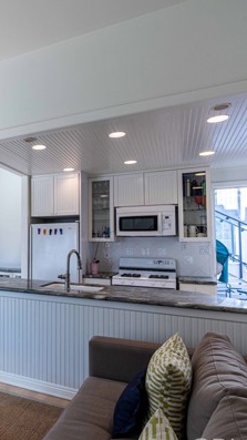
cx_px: -4
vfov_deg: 69.9
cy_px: 228
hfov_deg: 37.8
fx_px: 315
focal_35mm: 27
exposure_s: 1/40
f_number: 11
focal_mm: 16
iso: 100
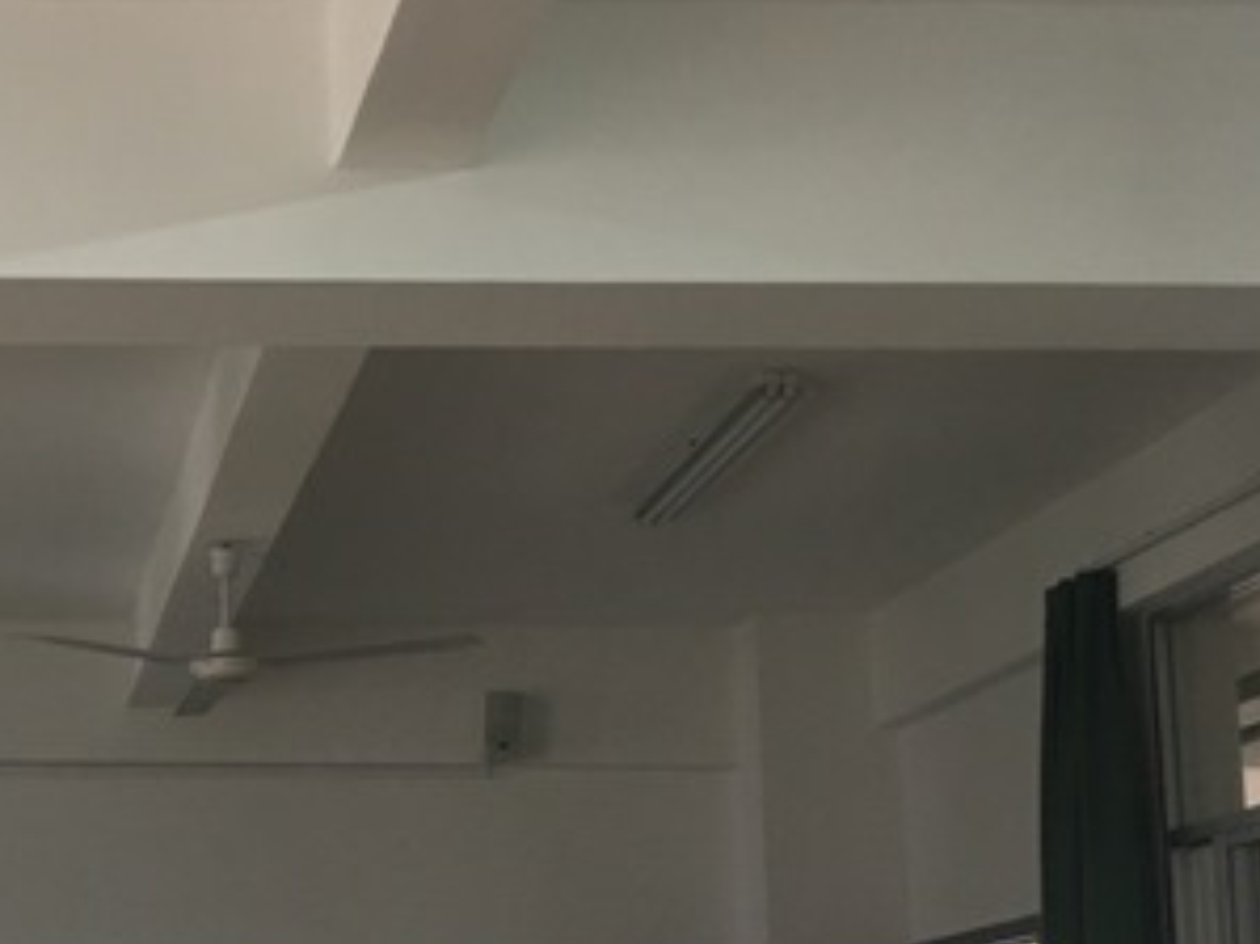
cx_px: -55
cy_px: 824
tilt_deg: +9.8
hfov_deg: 26.7
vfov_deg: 21.2
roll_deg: -0.8
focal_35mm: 68
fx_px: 2474
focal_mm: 4.15
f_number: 2.2
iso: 80
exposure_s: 1/17
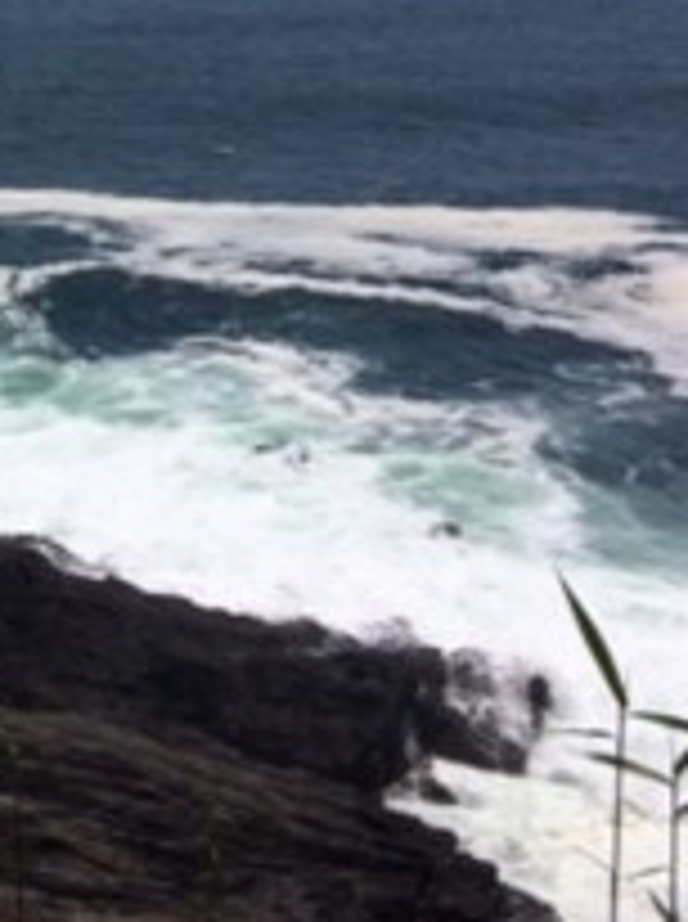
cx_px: -243
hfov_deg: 15.8
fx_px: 2339
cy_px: -81
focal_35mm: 88
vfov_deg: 21.2
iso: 40
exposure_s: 1/6849
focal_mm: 4.12
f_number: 2.2
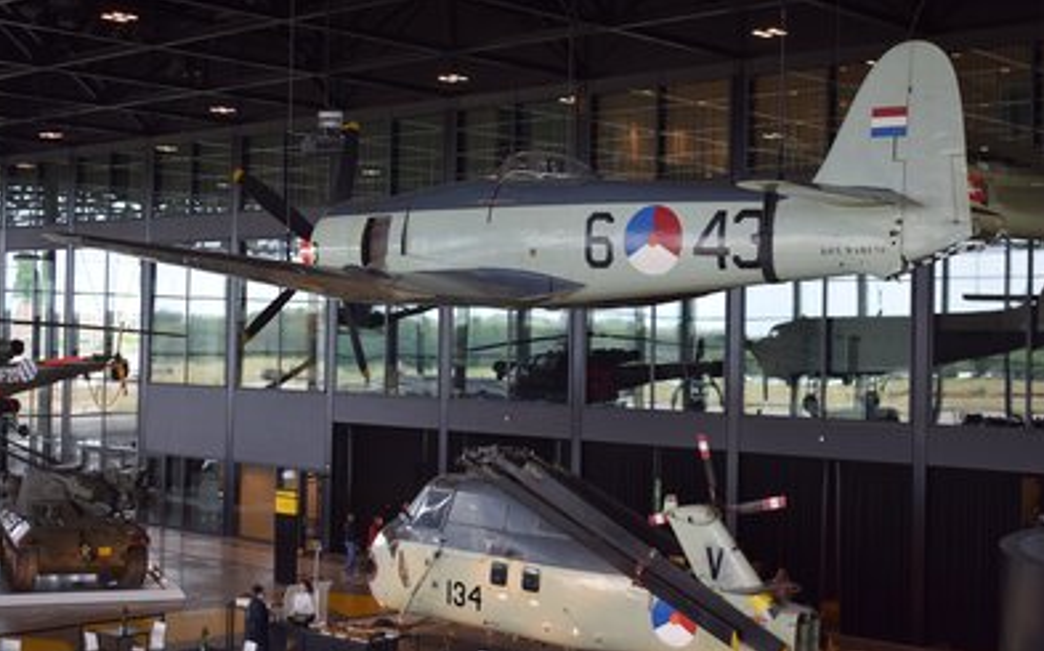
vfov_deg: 23.7
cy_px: 307
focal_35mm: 55
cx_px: 521
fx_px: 1550
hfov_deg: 37.2
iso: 400
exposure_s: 1/100
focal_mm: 35
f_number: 4.8
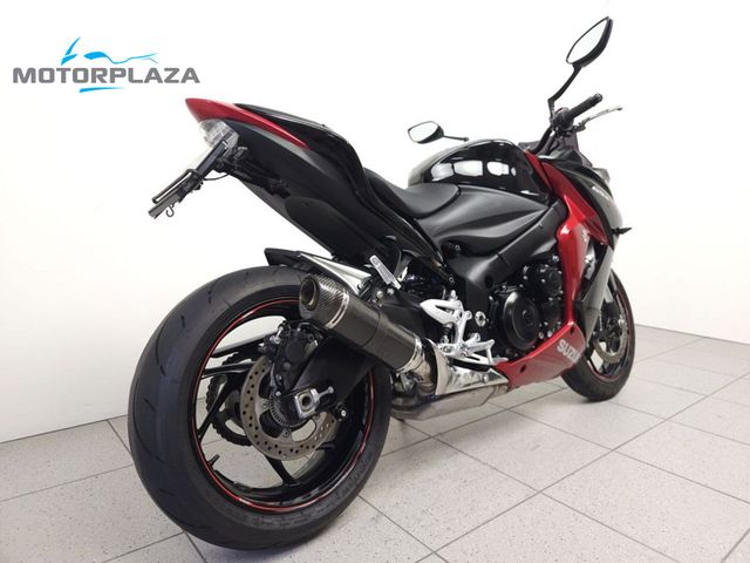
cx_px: 375
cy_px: 282
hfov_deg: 73.9
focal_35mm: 23
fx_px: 498
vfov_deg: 58.9
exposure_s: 1/30
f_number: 1.8
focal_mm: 5.4
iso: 100
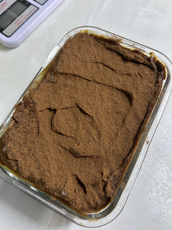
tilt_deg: -69.7
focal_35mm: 26
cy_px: 115
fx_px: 172
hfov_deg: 53.1
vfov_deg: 67.3
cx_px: 86
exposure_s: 1/33
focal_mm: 5.7
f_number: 1.5
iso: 400
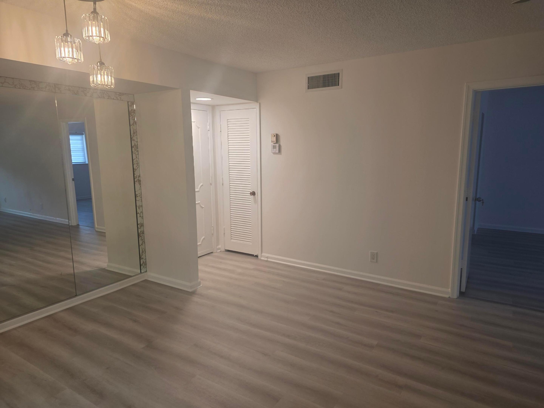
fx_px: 361
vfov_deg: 58.9
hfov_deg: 73.9
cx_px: 272
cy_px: 204
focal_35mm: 23
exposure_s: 1/120
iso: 100
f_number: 1.7
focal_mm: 6.25
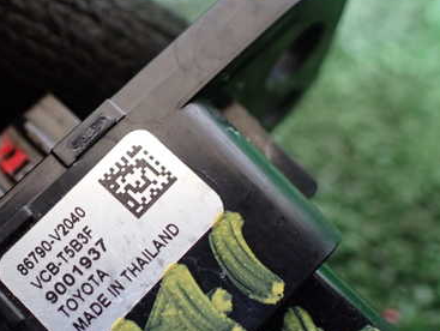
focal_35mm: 49
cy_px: 204
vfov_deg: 29.6
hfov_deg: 37.8
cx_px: 107
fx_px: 623
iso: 800
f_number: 2.3
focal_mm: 5.4
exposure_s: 1/50
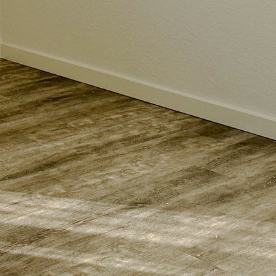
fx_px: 902
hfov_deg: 16.5
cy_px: -160
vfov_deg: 15.7
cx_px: -81
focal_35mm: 100
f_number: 1.78
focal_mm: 6.86
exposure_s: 1/2525
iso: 80
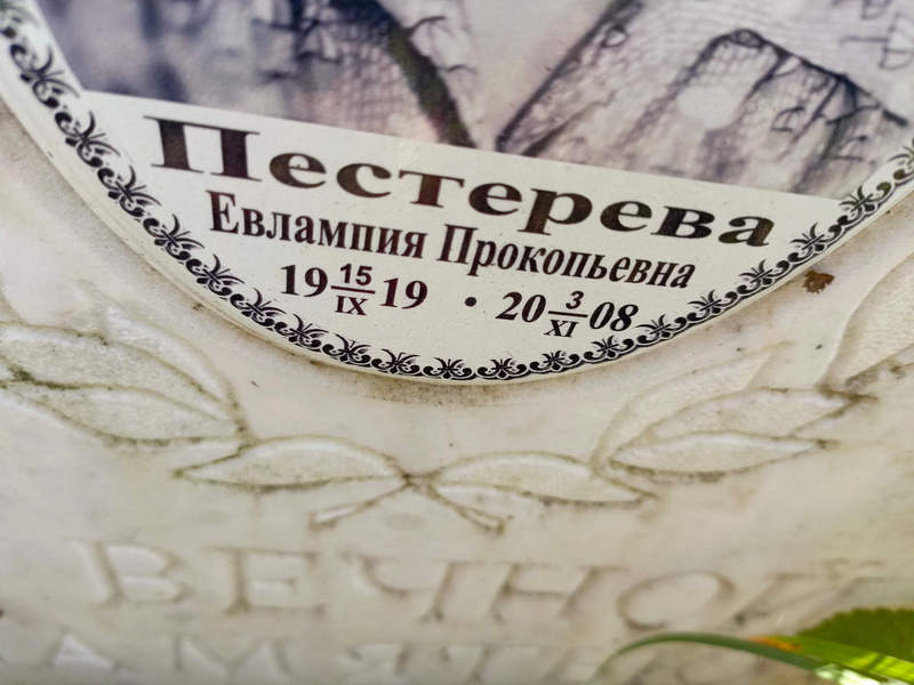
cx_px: 457
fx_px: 660
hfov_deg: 69.4
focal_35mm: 25
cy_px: 342
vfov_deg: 54.9
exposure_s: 1/120
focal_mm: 4.76
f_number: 1.69
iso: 176
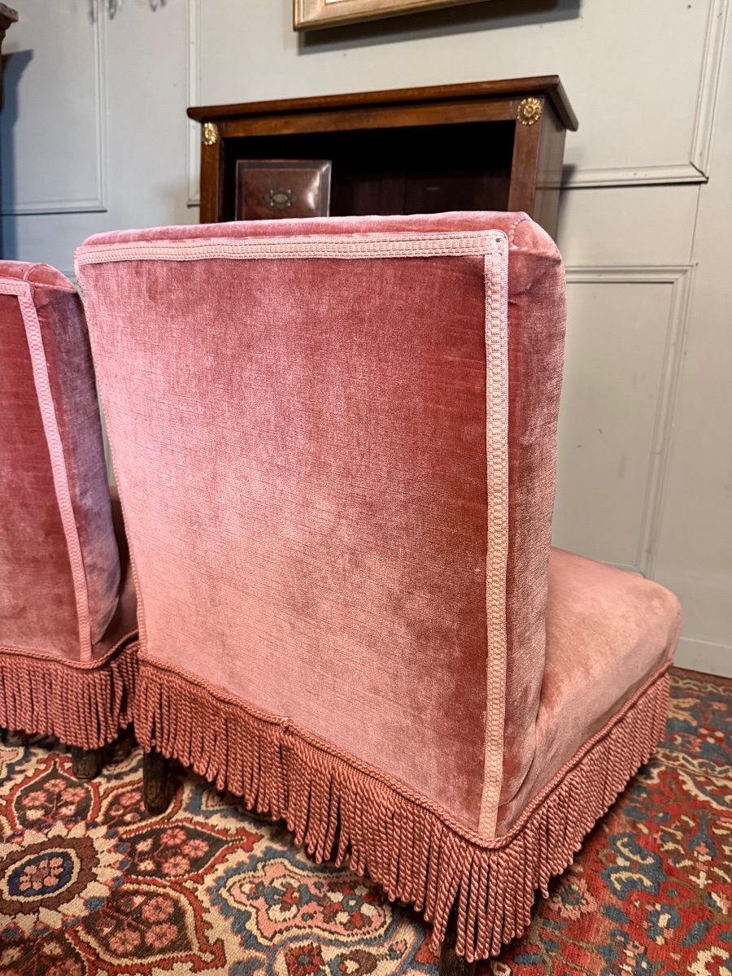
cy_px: 488
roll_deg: -2.9
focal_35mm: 24
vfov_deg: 71.6
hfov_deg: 56.8
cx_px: 366
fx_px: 677
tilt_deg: -10.4
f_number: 1.78
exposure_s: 1/45
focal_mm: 6.76
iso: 800
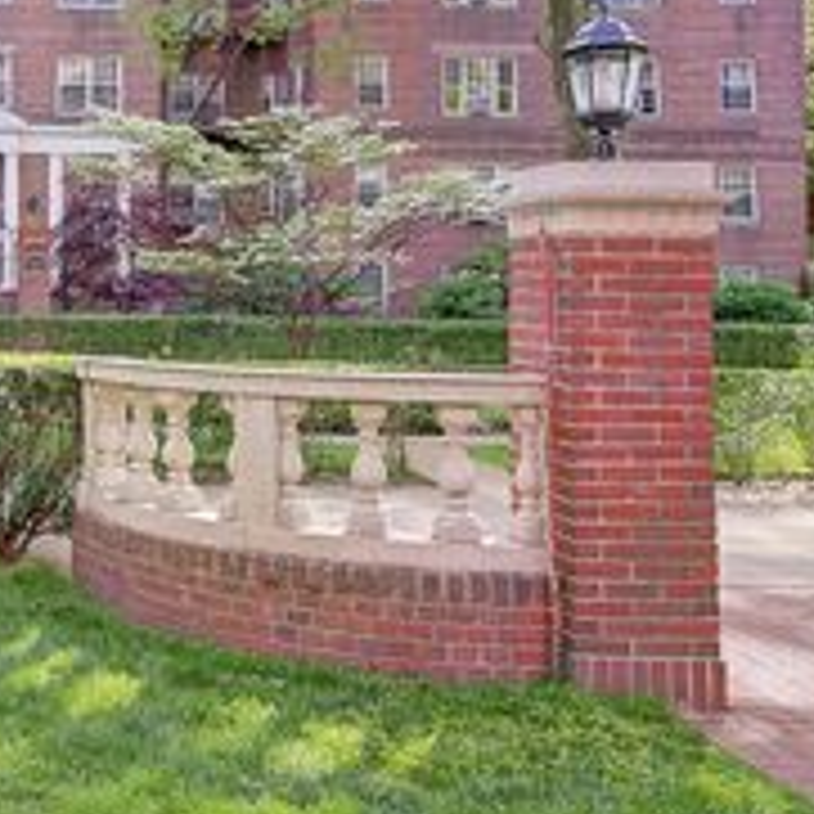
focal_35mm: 47
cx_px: -27
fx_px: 1250
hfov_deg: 32.7
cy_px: 223
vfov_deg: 35.4
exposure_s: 1/13
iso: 100
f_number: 16
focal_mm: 20
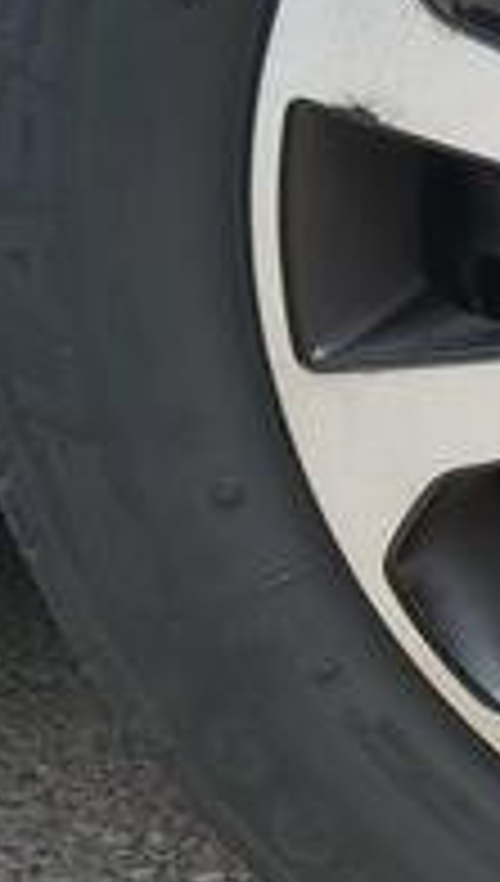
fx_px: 2204
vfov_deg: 22.5
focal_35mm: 94
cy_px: 281
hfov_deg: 11.4
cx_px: 1072
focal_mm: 3.92
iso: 64
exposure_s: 1/619
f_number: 1.7
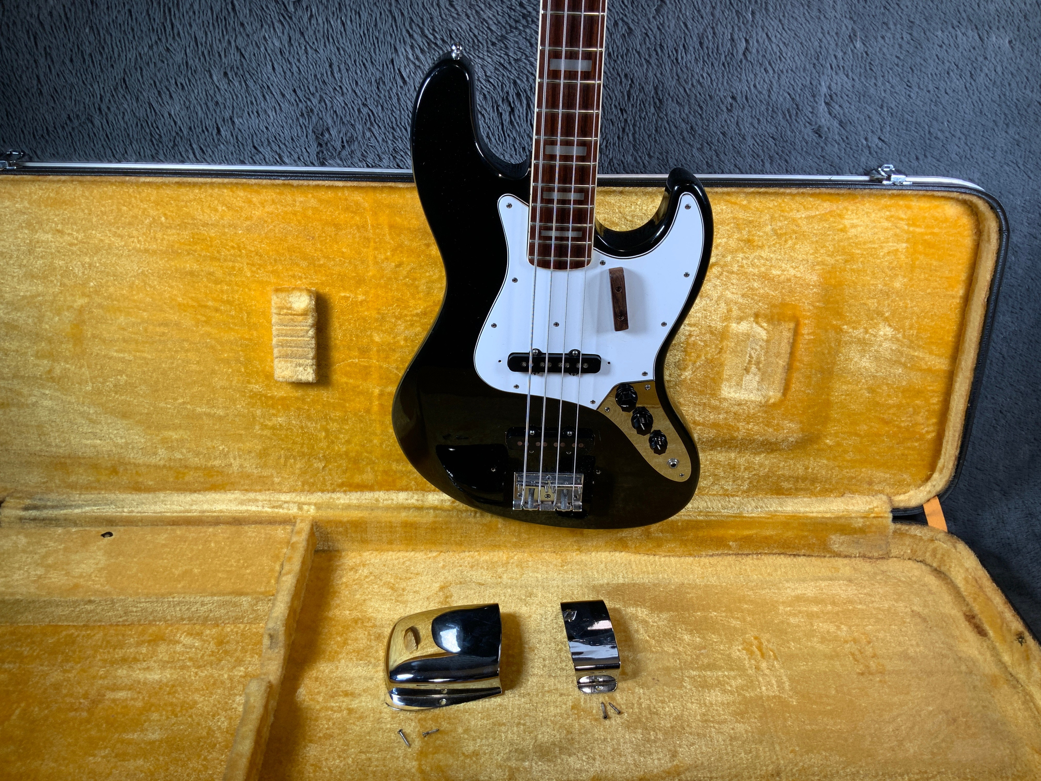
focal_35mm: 29
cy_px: 390
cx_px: 520
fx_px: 872
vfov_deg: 48.2
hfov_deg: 61.7
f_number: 1.8
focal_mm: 3
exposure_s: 1/104
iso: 20
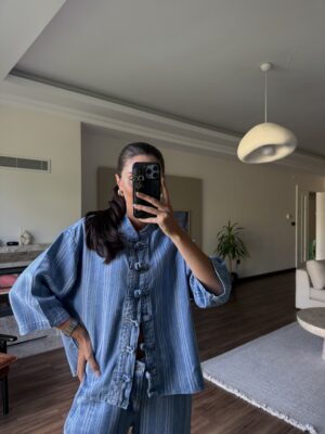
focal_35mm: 24
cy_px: 217
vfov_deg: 71.6
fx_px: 300
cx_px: 162
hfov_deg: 56.8
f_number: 1.78
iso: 200
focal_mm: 6.76
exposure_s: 1/121
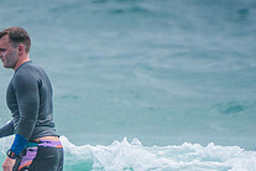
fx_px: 11932
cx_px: -1
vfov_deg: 0.8
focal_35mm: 1678
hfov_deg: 1.2
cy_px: 196
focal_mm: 400
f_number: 5.6
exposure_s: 1/2000
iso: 320
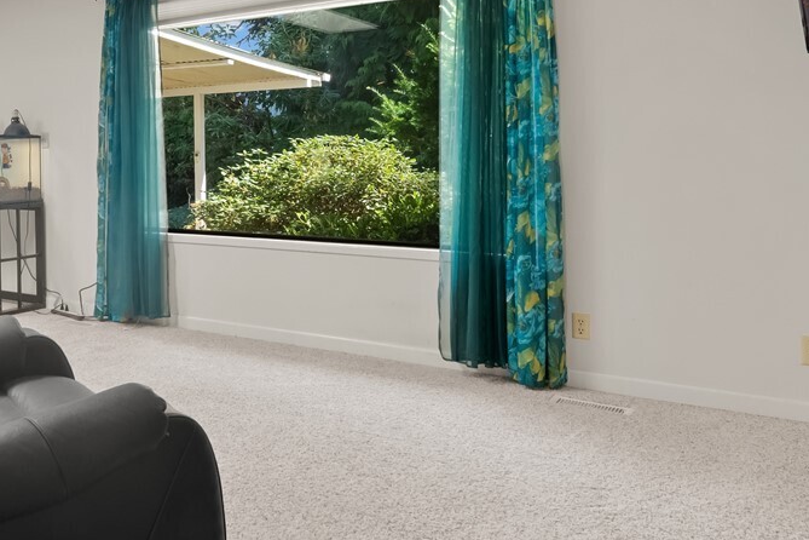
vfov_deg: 38.3
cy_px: 189
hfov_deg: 47.9
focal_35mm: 34
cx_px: 39
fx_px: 770
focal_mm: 9
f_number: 5.6
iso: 320
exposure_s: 1/4
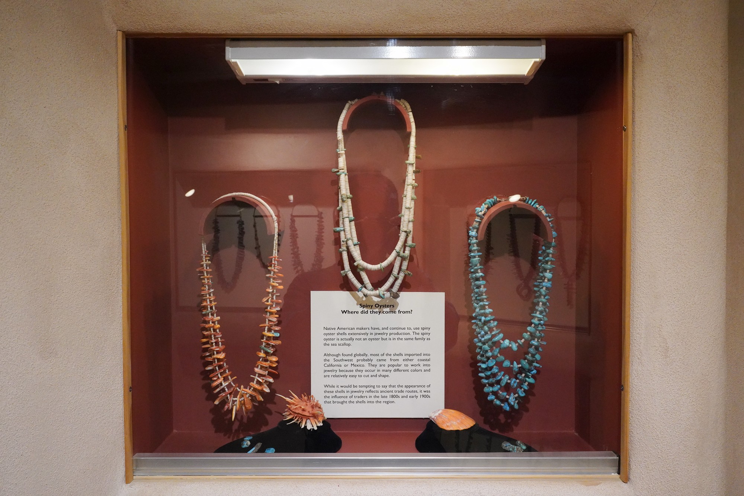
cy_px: 248
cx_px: 372
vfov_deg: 40.0
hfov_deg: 57.2
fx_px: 682
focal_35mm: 33
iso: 8000
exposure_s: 1/100
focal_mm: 33
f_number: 13
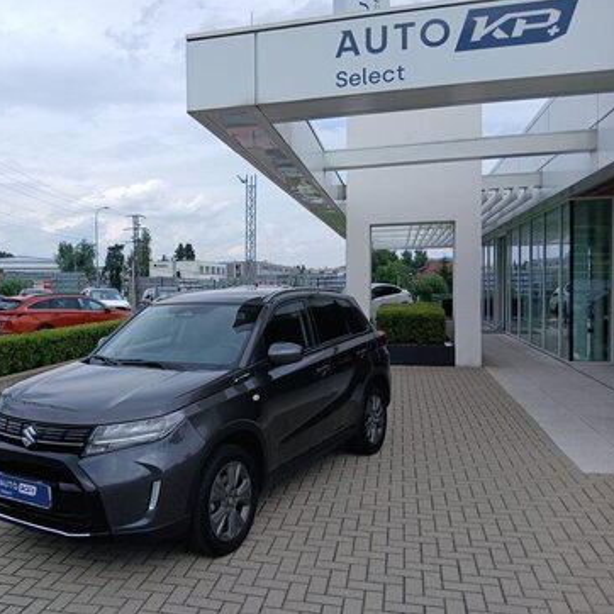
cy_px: 305
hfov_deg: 51.6
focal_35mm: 31
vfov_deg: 52.5
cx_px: 207
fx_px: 622
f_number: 1.8
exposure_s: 1/545
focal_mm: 3.98
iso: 20
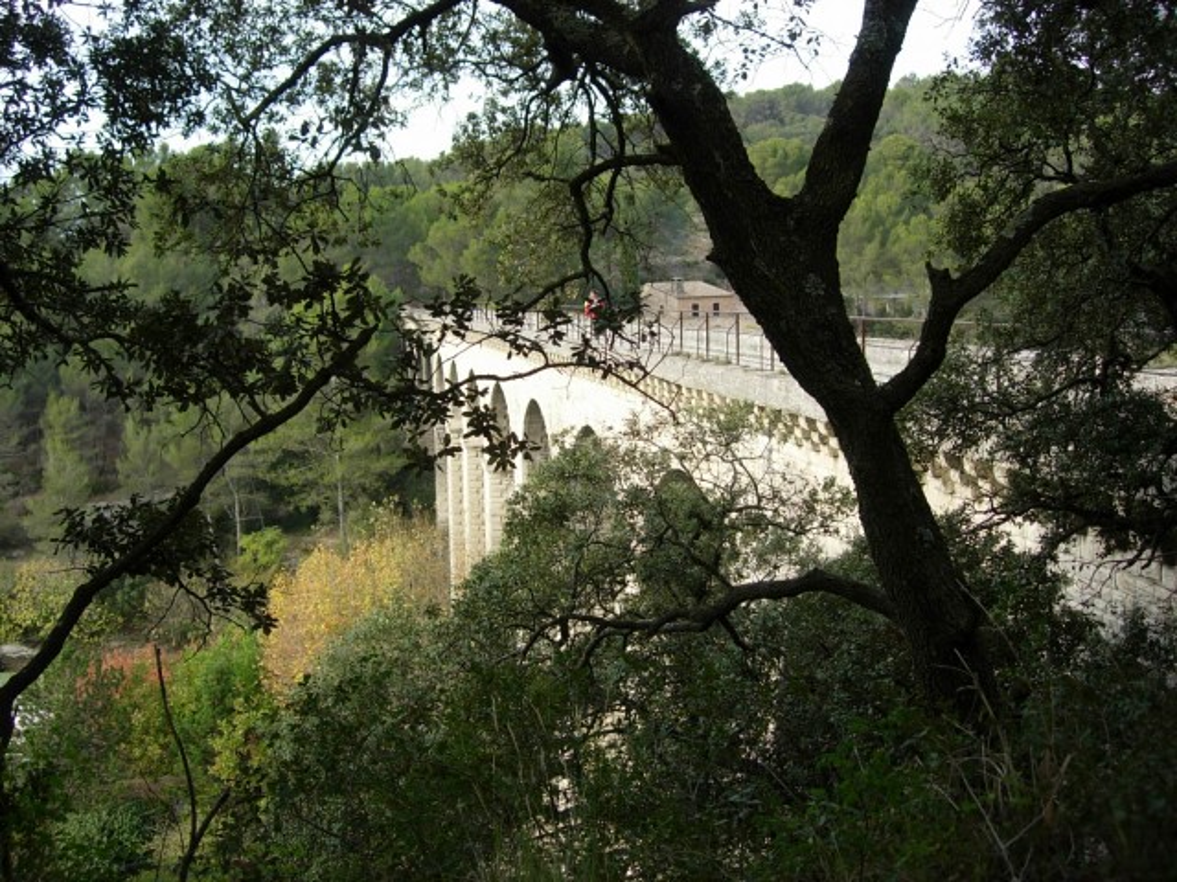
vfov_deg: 37.7
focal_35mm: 38
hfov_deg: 49.0
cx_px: 588
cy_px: 441
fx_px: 1292
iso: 64
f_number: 2.8
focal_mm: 7.8
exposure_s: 1/215
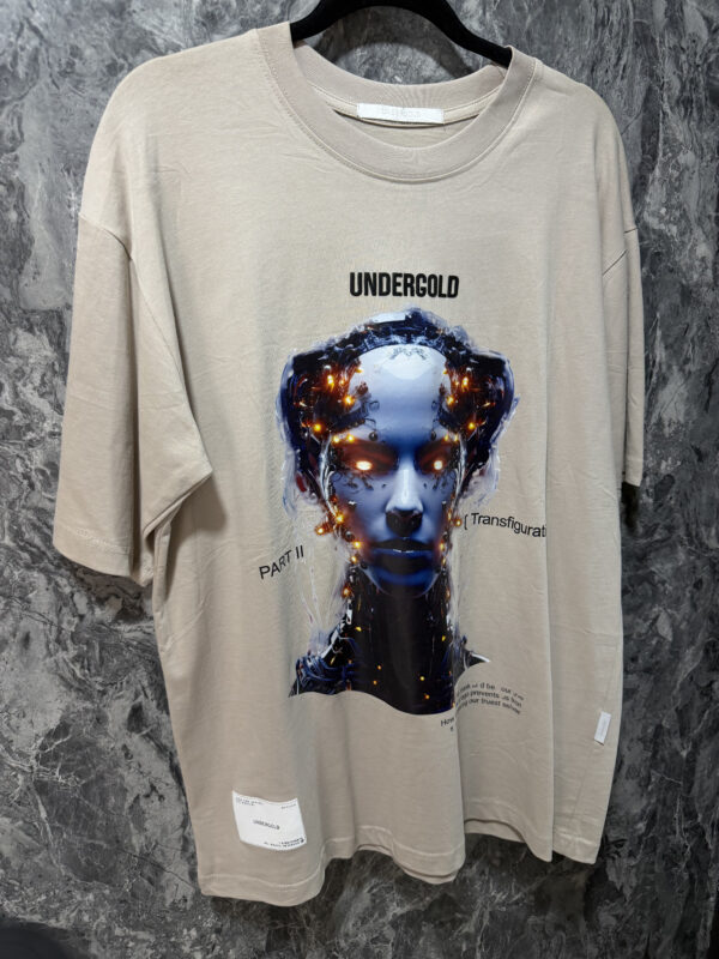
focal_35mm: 24
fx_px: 665
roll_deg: +1.5
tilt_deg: -17.7
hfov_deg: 56.8
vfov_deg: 71.6
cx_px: 360
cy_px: 480
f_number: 1.78
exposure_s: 1/60
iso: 200
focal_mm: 6.76
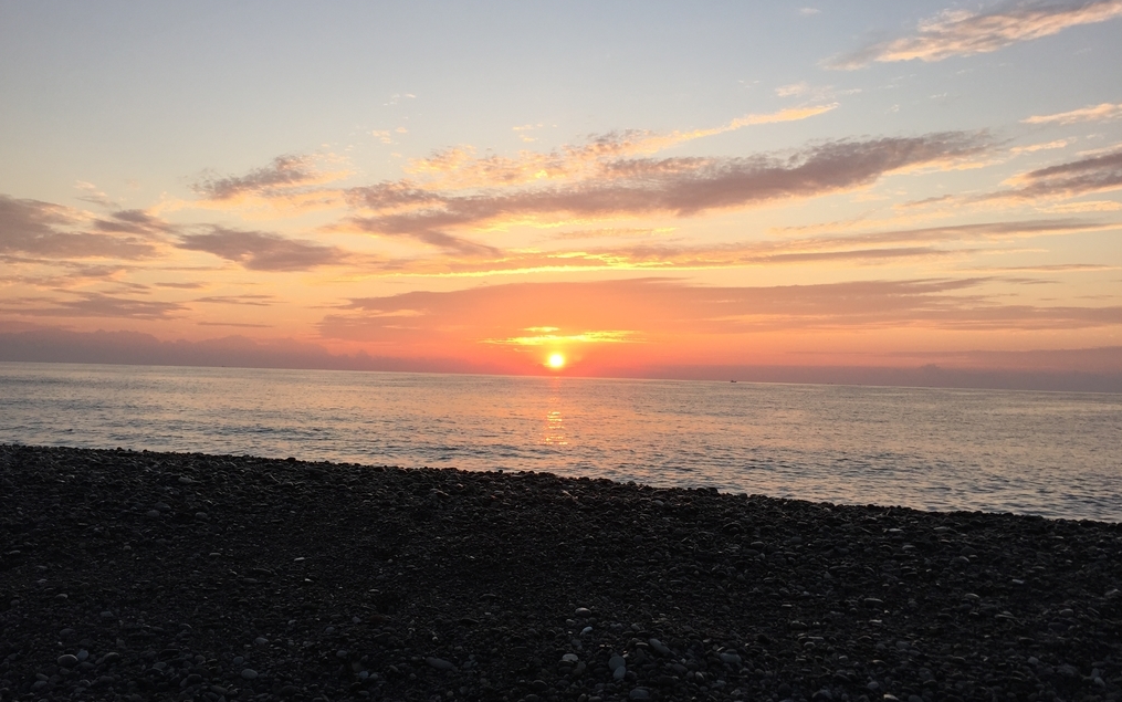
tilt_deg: +2.0
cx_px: 564
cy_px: 353
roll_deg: -1.0
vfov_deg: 40.6
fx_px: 948
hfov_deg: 61.2
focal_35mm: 31
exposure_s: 1/366
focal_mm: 4.15
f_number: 2.2
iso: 32
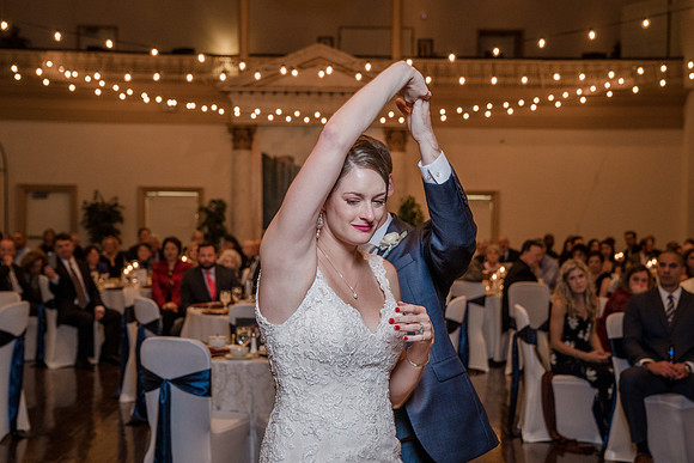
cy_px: 232
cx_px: 347
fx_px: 949
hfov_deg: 40.2
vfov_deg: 27.4
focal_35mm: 49
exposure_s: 1/100
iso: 2000
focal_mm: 46
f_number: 4
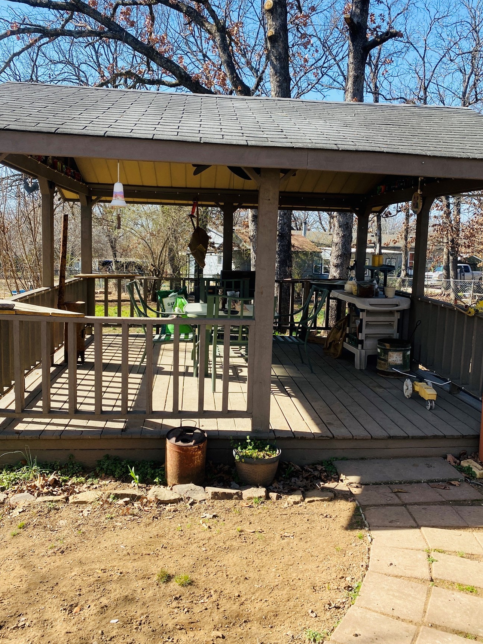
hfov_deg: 48.2
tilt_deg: -4.5
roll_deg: -1.0
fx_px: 539
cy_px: 318
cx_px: 251
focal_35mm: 29
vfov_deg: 61.7
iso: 32
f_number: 1.8
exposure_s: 1/981
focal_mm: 4.25
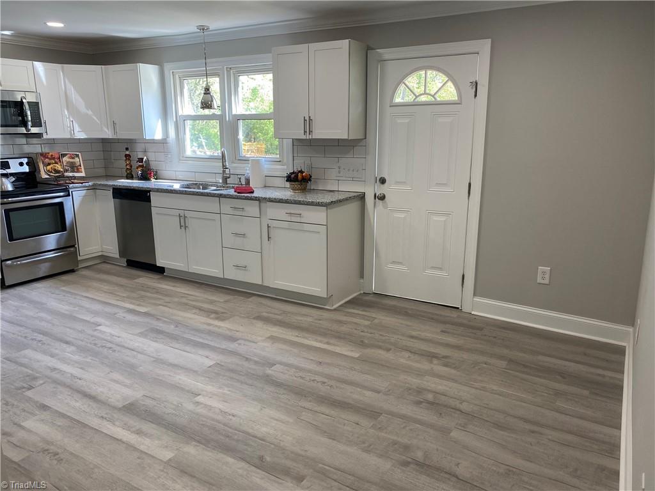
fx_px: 492
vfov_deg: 53.1
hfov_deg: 67.3
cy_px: 246
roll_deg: -0.3
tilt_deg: -15.1
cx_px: 328
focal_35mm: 26
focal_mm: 4.25
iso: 80
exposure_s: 1/120
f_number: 1.8
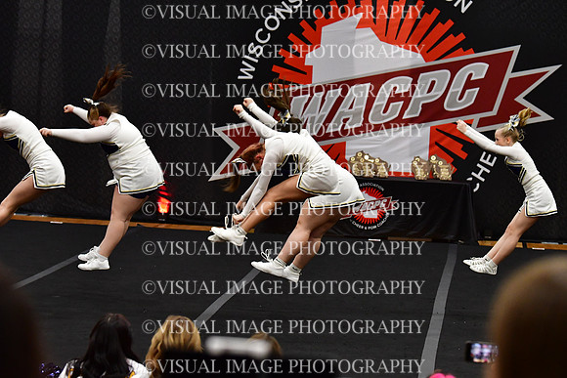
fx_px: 2127
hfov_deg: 15.2
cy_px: 189
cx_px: 284
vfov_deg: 10.2
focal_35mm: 135
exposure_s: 1/500
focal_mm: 90
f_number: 4
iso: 4000
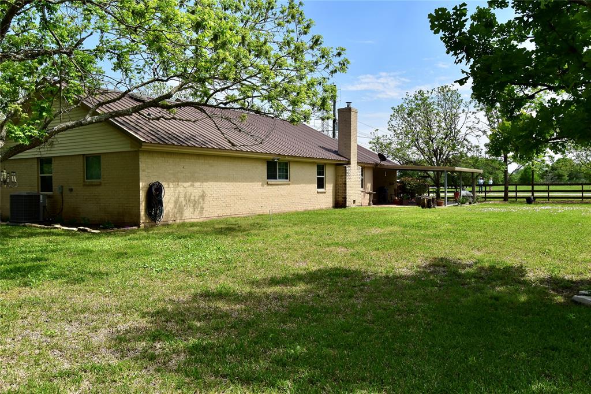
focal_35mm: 30
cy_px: 197
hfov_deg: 61.9
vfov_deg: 43.6
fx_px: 492
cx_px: 296
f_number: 11
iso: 400
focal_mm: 20
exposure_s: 1/400
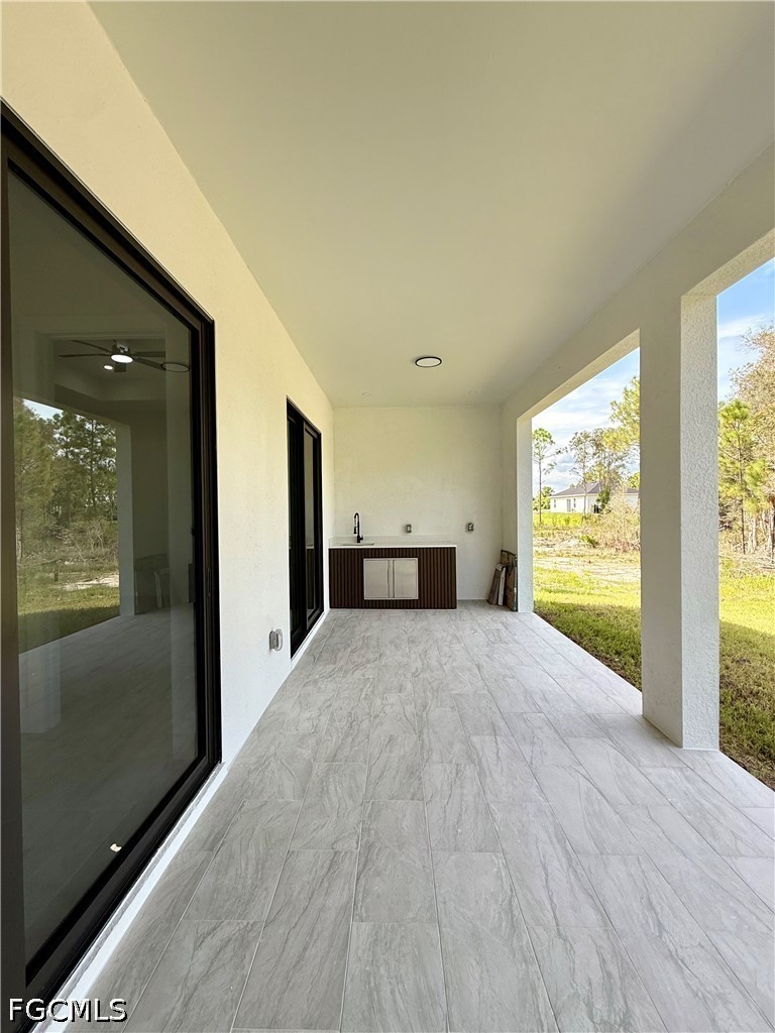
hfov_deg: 85.7
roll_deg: +0.8
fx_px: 418
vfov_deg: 102.1
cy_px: 516
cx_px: 388
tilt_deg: +0.3
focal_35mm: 14
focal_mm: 2.22
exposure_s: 1/522
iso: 64
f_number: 2.2
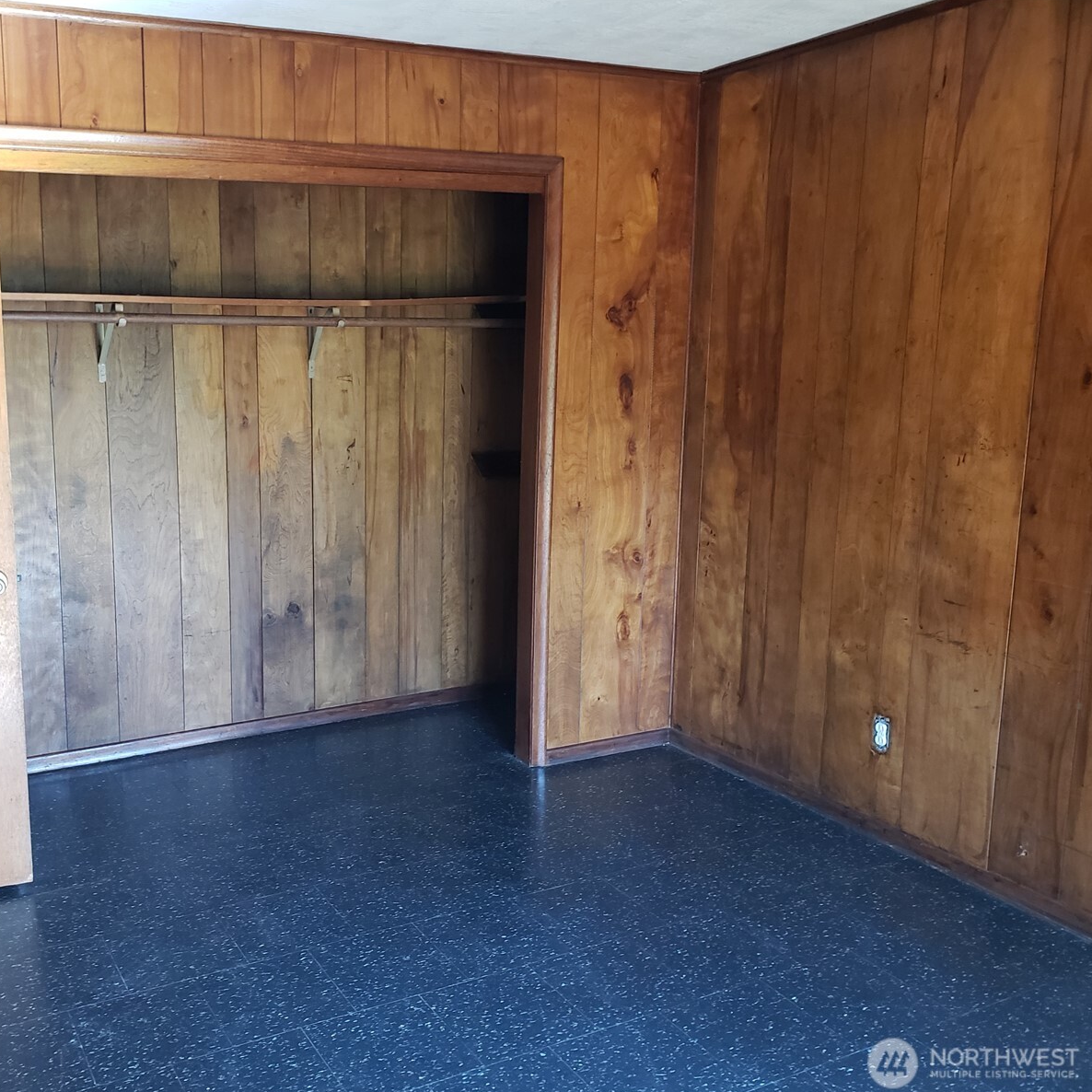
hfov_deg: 51.6
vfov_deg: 52.5
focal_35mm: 31
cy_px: 548
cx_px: 370
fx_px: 1106
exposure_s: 1/29
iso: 250
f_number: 2.4
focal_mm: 4.3
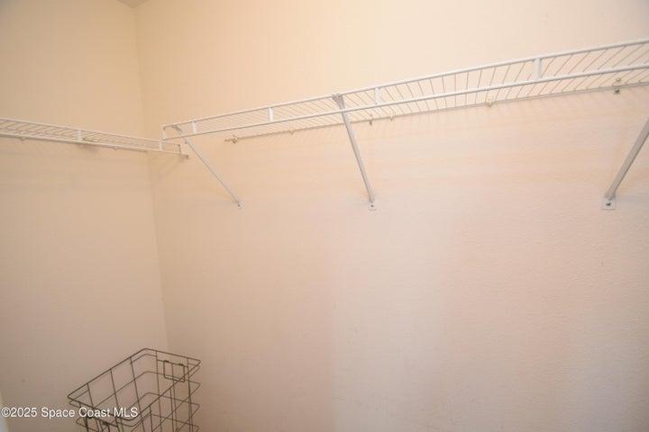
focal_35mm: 15
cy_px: 216
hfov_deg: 100.4
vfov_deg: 77.3
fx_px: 270
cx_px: 324
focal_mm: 10
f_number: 4.5
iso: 800
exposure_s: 1/80
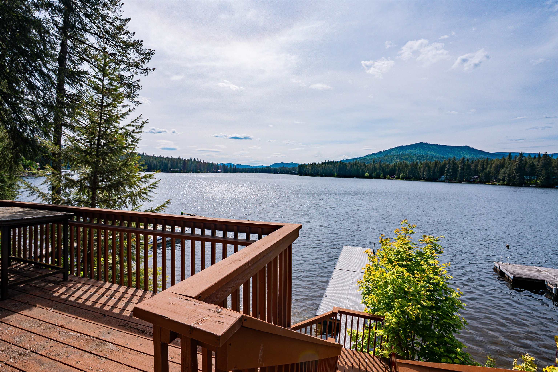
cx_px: 279
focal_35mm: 16
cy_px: 186
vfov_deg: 73.8
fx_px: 248
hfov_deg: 96.7
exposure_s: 1/8000
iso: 400
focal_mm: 16
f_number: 8
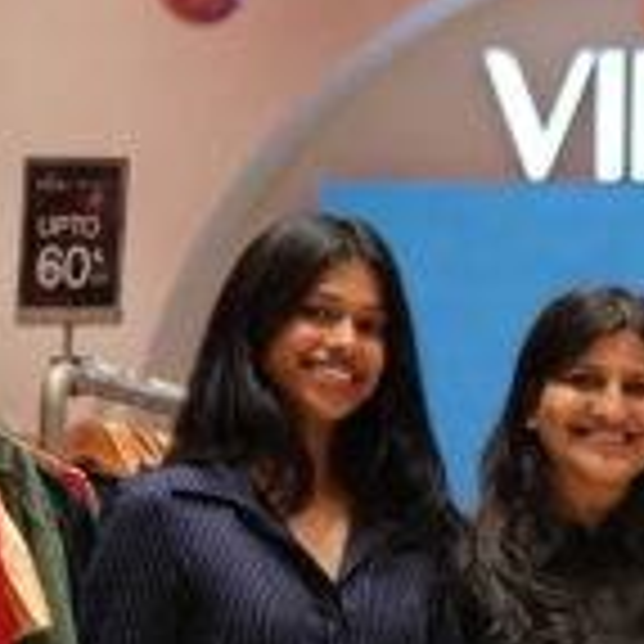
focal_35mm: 228
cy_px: 671
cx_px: 1112
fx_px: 4799
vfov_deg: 7.6
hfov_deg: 7.5
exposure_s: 1/200
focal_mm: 50
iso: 64
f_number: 1.4
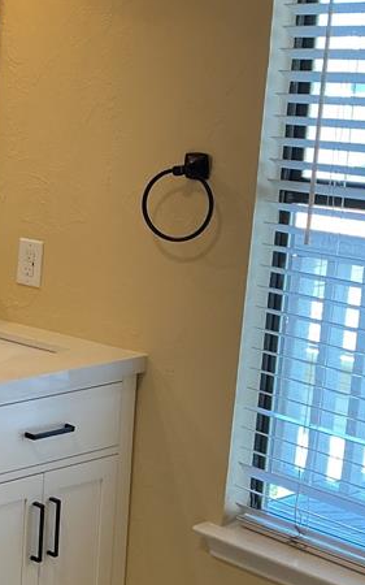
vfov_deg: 29.4
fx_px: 1115
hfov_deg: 15.9
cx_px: -283
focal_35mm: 70
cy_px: 265
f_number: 1.8
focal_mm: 3
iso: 40
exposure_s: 1/60
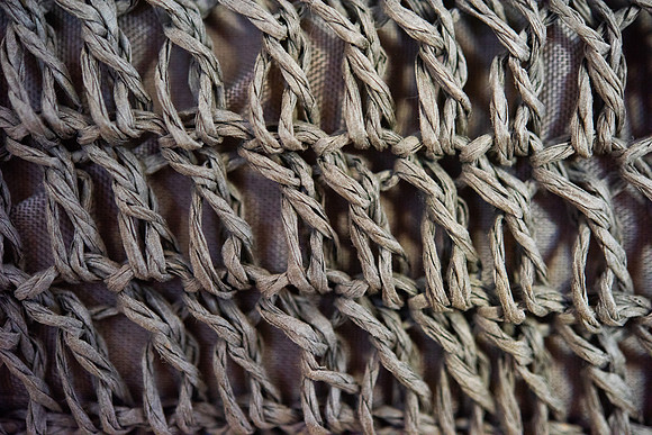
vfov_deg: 22.6
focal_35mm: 60
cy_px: 218
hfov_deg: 33.4
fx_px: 1087
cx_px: 326
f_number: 4
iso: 1600
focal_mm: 60
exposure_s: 1/80
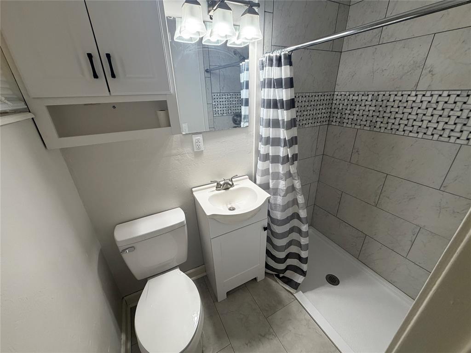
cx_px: 236
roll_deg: +2.0
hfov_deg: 102.1
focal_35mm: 14
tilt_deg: -23.6
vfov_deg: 85.7
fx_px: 190
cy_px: 176
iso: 200
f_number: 2.2
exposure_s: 1/120
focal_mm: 2.22
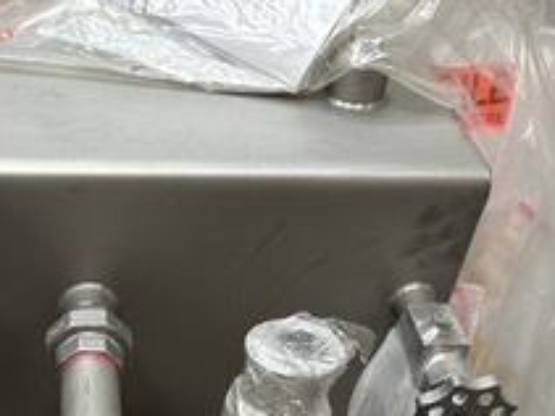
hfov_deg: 31.9
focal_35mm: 57
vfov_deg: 23.6
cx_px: 39
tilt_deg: -44.4
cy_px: 488
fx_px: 913
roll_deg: -0.2
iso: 80
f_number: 1.78
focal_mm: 6.86
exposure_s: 1/121
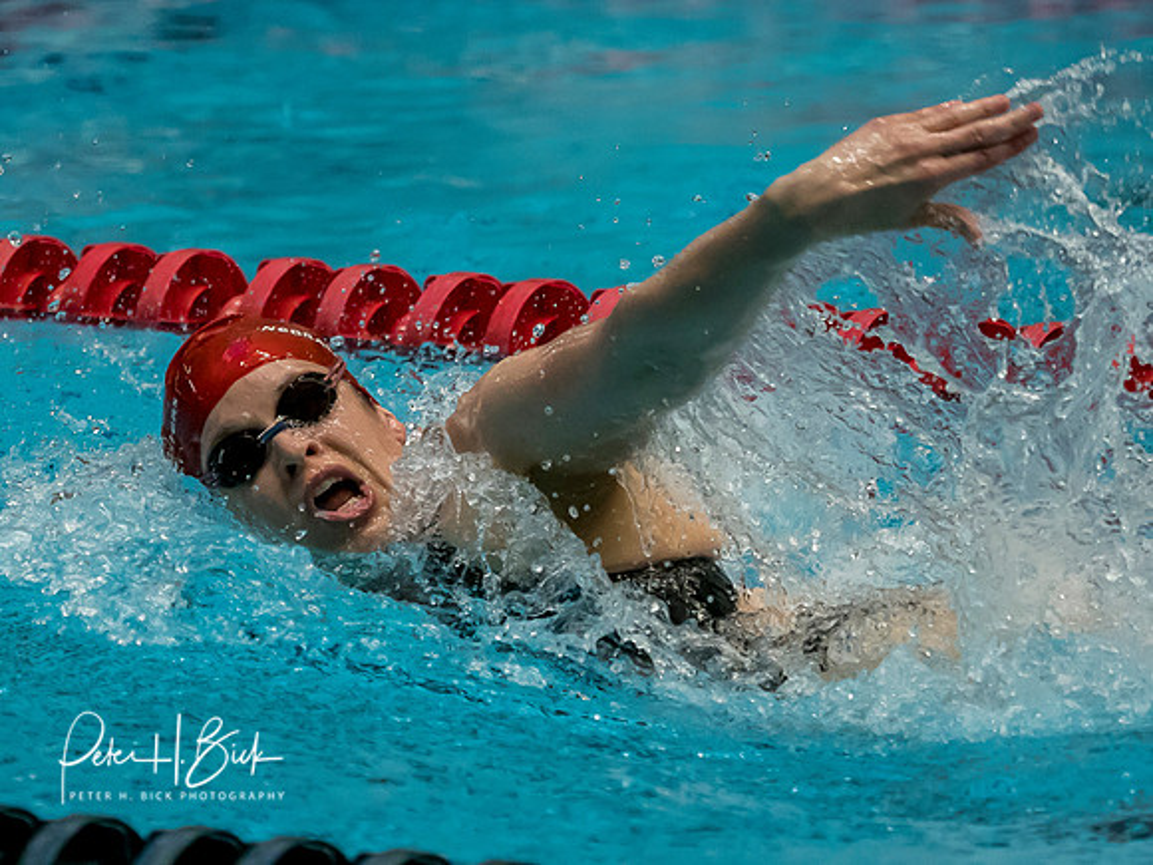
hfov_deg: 3.6
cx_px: 357
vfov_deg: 2.7
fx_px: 18264
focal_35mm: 548
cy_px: 477
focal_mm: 150
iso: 2500
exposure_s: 1/1000
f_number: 2.8
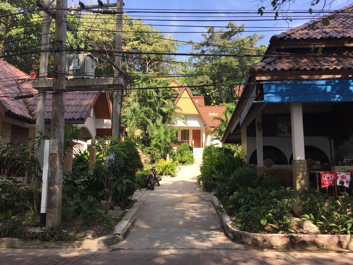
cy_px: 132
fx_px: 296
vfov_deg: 48.2
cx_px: 176
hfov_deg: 61.7
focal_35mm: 29
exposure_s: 1/682
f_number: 2.2
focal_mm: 4.15
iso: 32
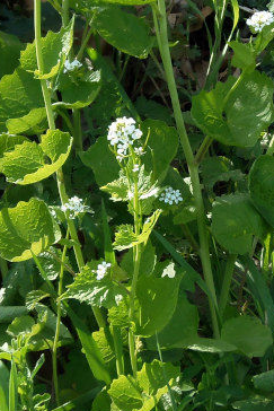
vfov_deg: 14.2
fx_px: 1642
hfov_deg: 9.5
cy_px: 99
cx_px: 123
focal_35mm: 144
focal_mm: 11.7
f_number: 4
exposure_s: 1/100
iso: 64
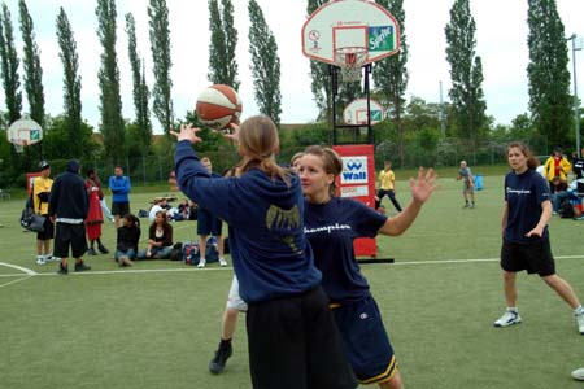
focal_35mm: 40
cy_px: 194
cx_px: 292
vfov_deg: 33.0
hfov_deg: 47.9
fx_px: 657
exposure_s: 1/250
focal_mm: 27
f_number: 8
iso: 400
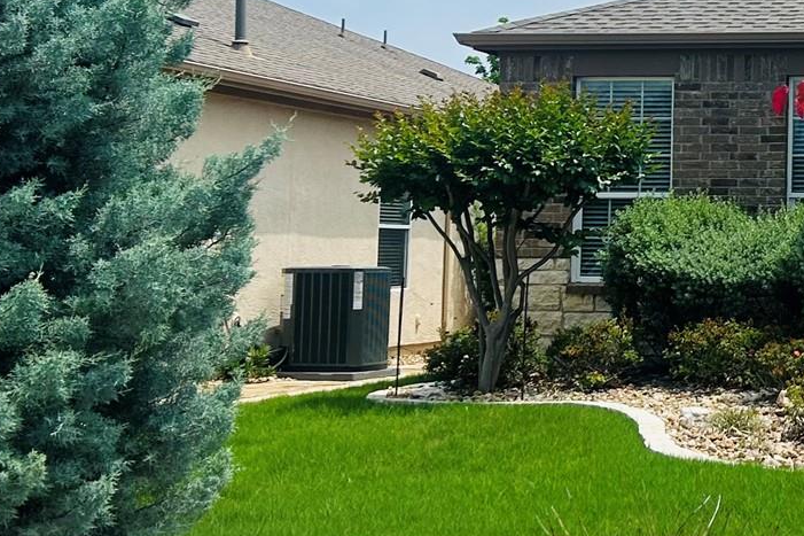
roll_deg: -0.4
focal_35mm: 79
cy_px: 104
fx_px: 1764
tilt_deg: +4.5
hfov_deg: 23.4
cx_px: 974
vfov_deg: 17.1
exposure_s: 1/5587
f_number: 1.5
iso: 50
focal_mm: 5.7
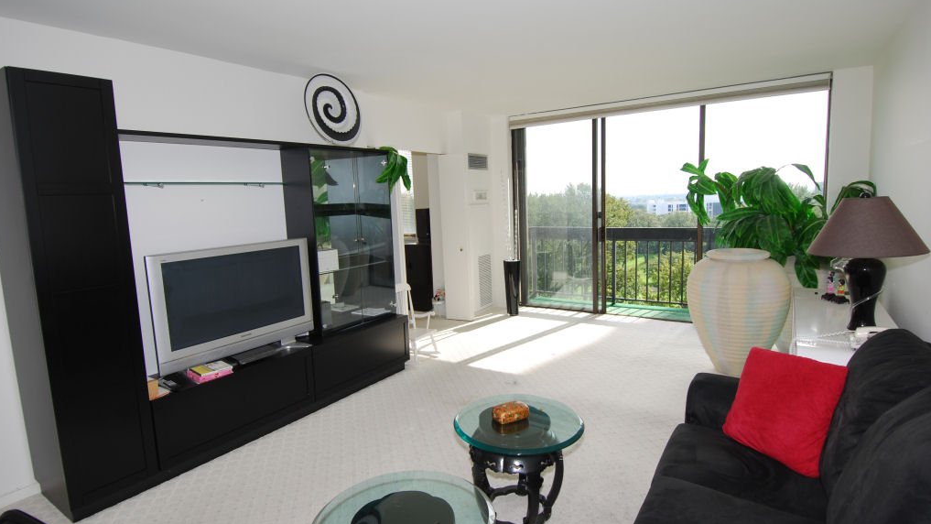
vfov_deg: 58.3
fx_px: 469
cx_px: 463
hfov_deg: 89.6
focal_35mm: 19
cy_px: 262
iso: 100
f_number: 6.3
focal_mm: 12
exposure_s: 1/160
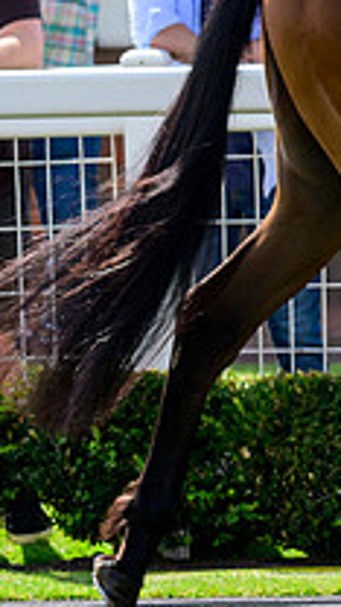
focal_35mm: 611
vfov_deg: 3.5
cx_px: 755
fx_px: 9822
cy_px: 145
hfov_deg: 2.0
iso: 800
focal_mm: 170
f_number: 5.6
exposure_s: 1/2000
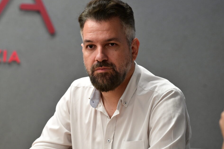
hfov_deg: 8.1
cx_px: 97
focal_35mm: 254
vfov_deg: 5.4
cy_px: 56
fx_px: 1580
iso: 4000
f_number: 5
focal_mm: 200
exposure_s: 1/400
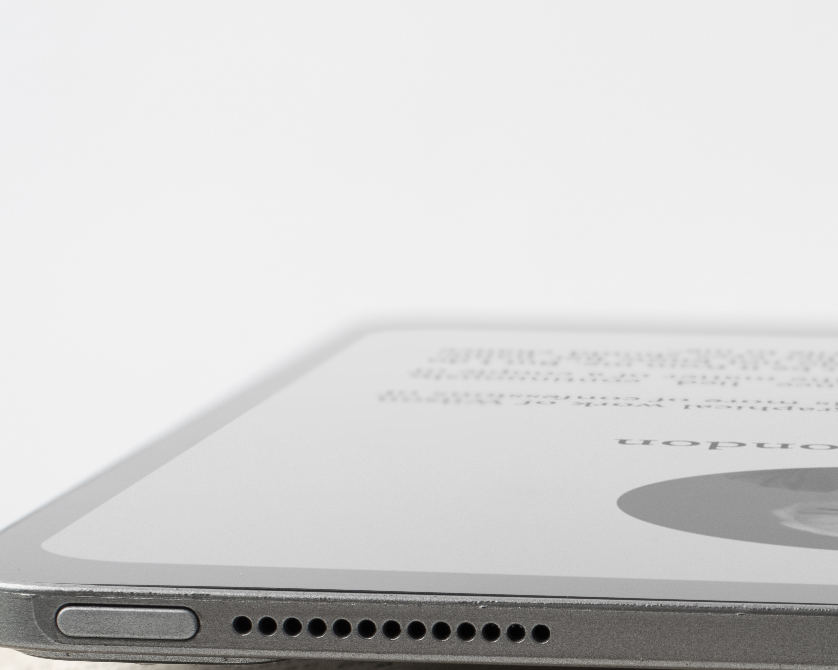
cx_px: 941
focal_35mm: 132
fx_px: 3274
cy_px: 768
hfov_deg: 14.2
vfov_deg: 11.5
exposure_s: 1/100
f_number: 4.5
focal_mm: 50
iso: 160
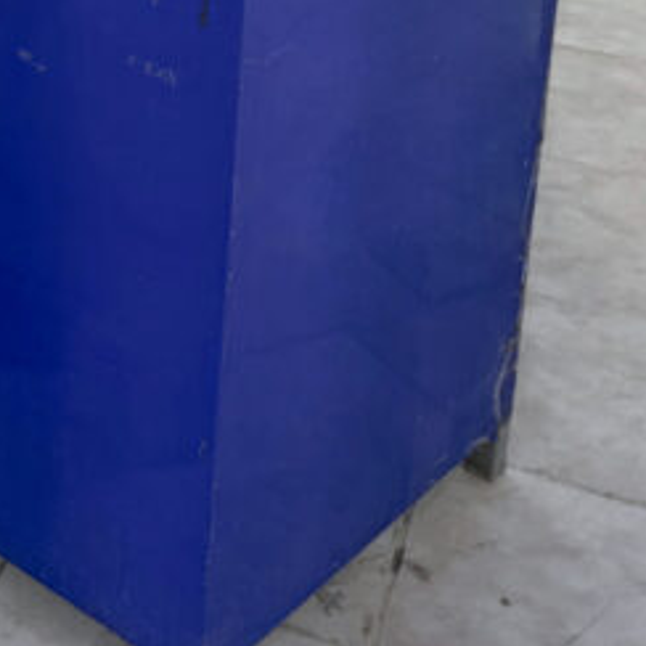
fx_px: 1879
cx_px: -519
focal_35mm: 89
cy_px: -326
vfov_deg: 17.5
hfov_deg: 16.4
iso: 64
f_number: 1.8
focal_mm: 6.8
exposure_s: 1/146
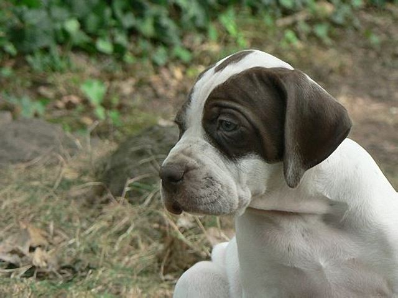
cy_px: 149
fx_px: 2012
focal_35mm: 175
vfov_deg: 8.5
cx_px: 199
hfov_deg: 11.3
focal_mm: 29.1
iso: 80
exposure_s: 1/100
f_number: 3.3
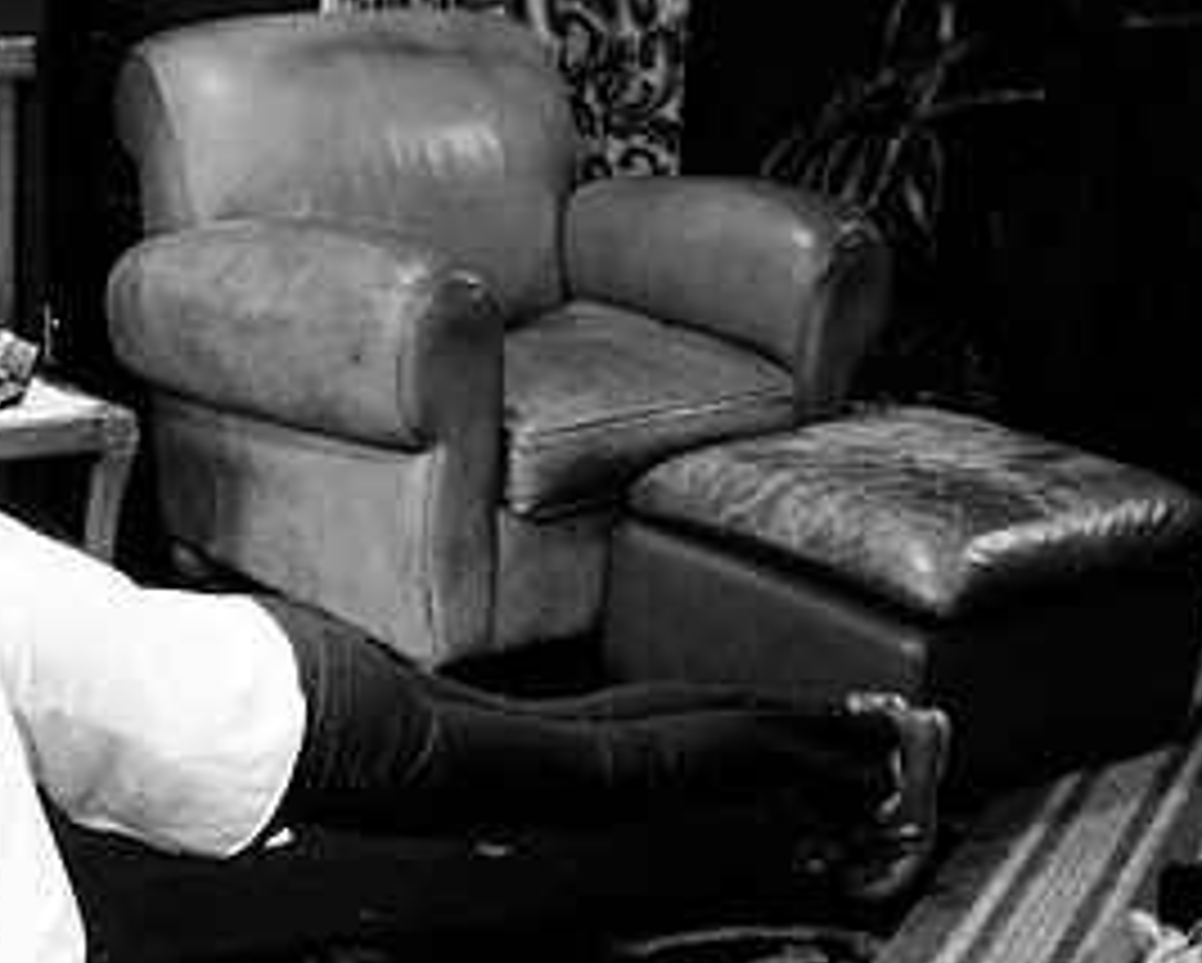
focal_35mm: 61
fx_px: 2172
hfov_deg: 29.0
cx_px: 9
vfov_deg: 24.4
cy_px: 826
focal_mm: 20
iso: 800
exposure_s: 1/30
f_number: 2.8
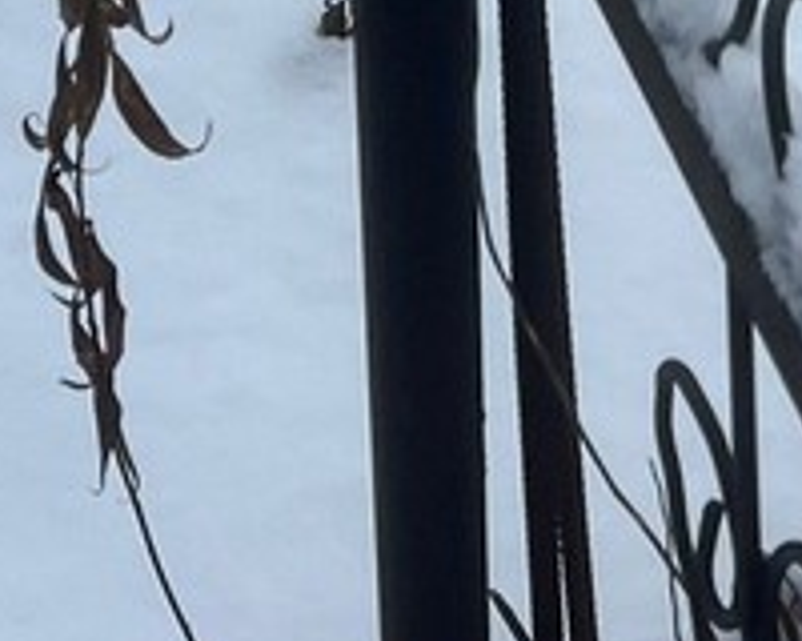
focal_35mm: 130
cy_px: -709
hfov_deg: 14.7
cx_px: 678
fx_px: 3086
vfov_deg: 10.7
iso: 50
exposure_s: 1/1511
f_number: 1.5
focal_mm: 5.7
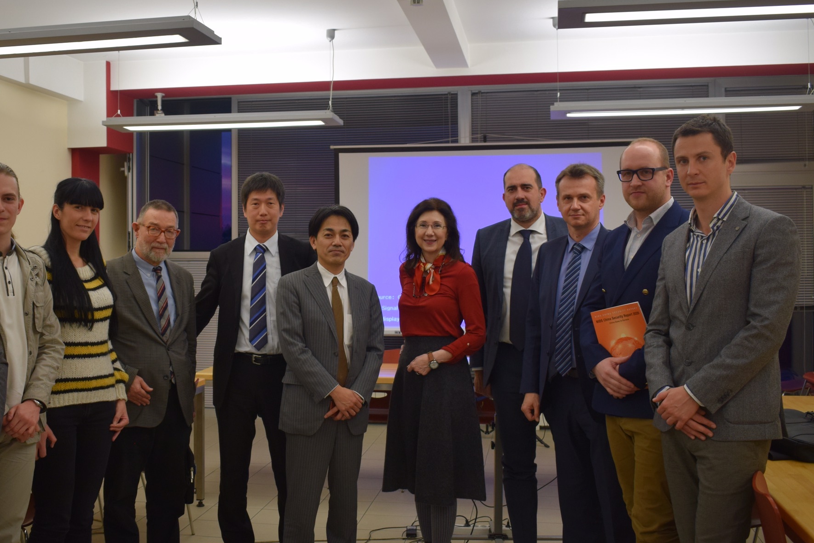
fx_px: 972
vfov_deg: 31.2
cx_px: 324
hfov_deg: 45.2
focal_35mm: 43
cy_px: 234
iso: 400
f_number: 4
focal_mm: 22
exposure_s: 1/60
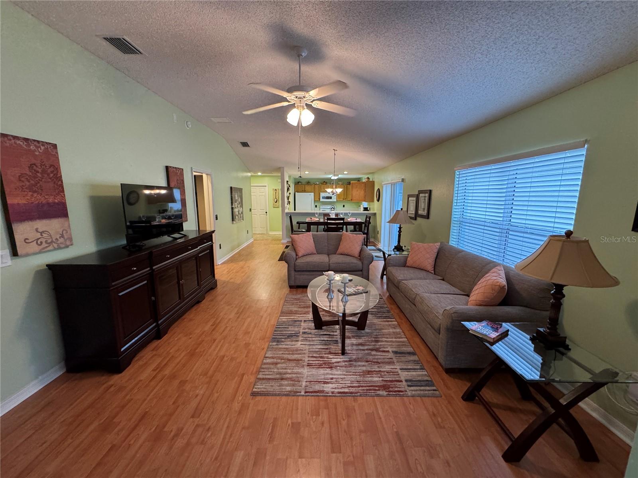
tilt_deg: -9.6
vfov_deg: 85.7
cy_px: 239
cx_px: 319
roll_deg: +0.0
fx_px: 258
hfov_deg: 102.1
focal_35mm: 14
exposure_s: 1/60
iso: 320
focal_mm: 2.22
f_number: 2.2
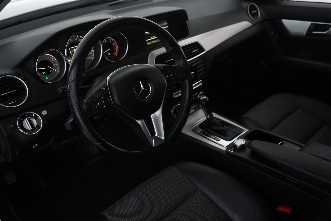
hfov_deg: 61.9
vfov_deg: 43.6
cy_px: 110
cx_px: 166
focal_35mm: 30
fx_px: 276
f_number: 4.5
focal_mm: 30
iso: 4000
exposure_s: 1/80
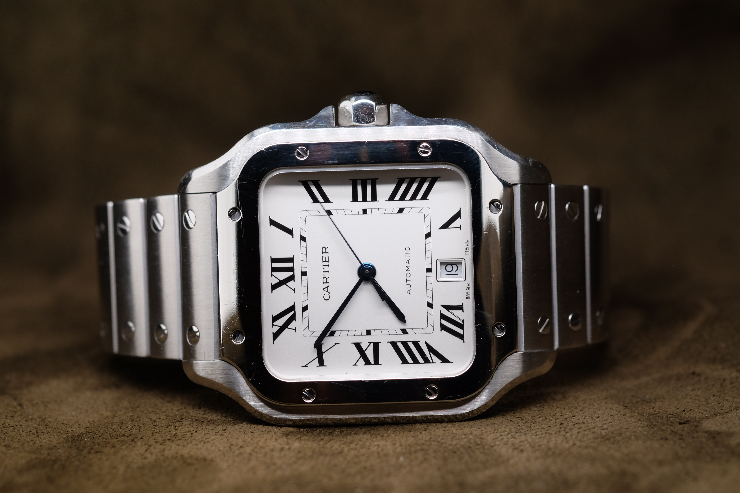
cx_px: 370
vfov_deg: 15.2
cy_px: 246
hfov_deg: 22.6
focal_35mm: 90
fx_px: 1850
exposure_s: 1/60
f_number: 5.6
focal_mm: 60
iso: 640
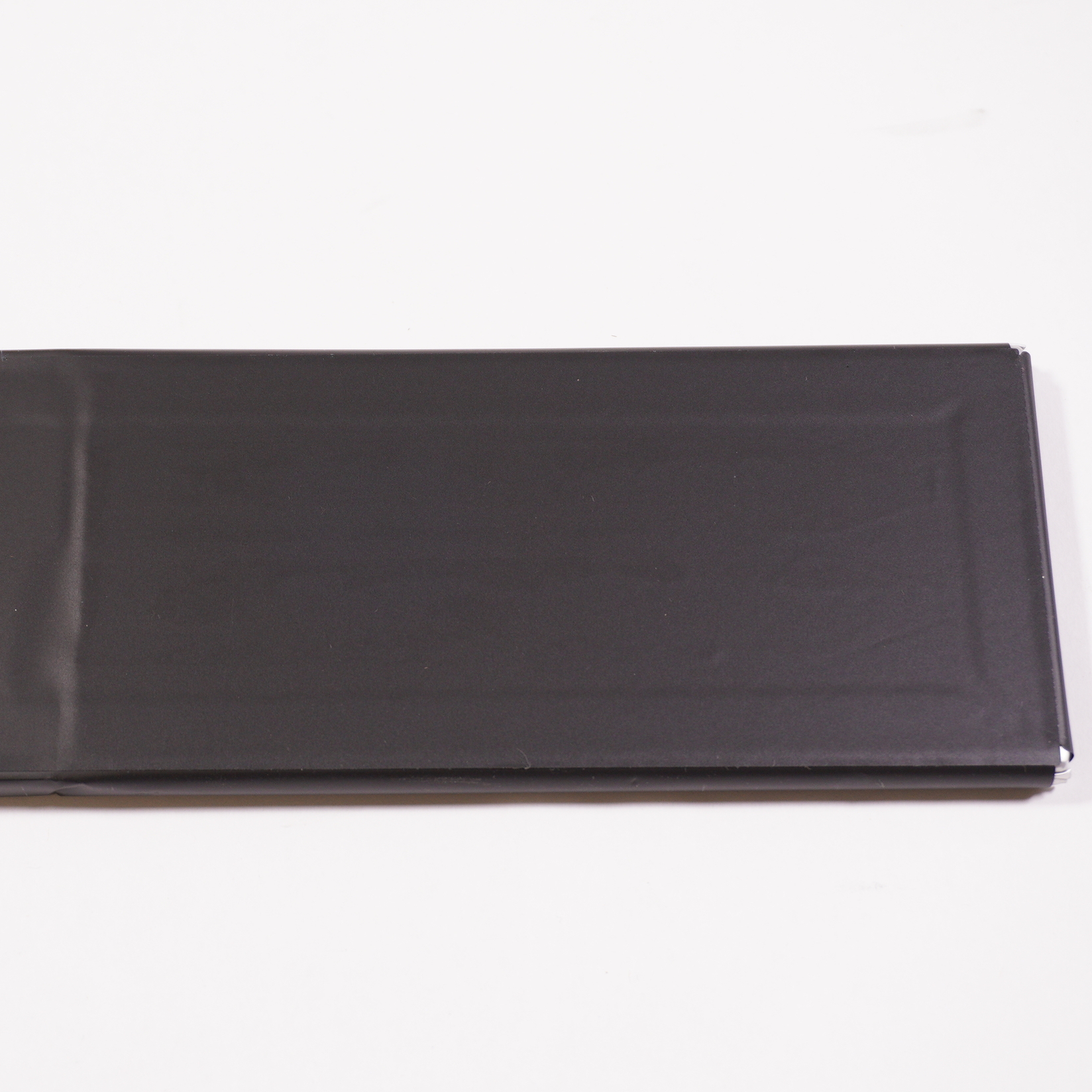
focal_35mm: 68
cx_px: 386
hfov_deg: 25.4
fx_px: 2414
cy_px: 546
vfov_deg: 25.5
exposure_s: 1/80
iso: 400
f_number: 5.6
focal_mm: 35
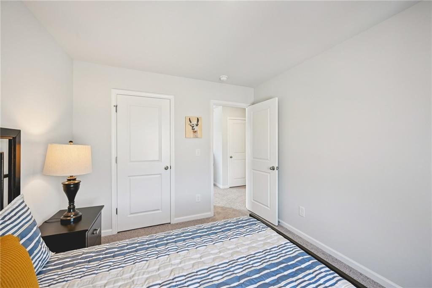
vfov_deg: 81.1
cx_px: 216
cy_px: 144
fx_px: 168
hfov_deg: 104.3
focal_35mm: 14
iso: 180
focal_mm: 14
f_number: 8
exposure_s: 1/15
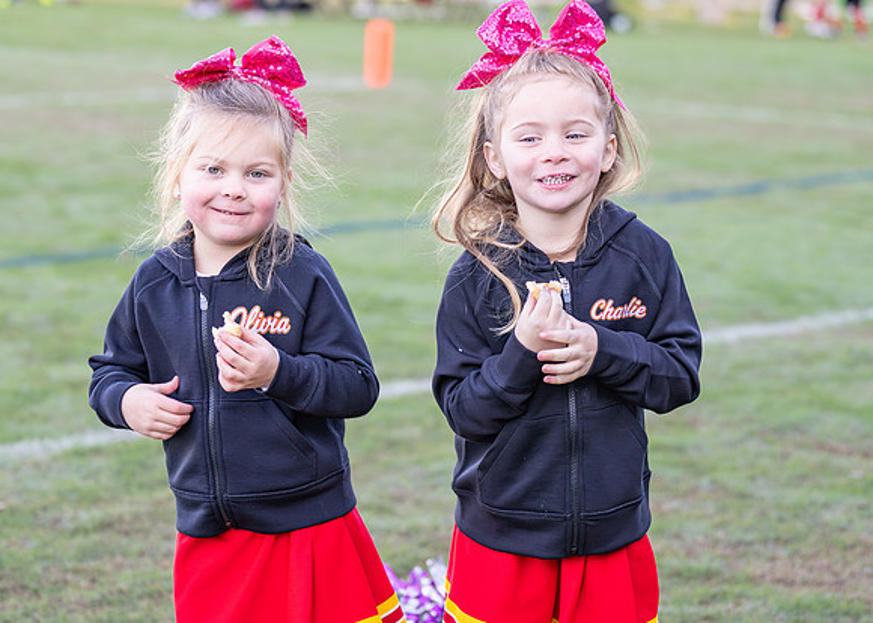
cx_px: 404
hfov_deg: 18.6
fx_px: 2659
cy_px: 297
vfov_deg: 13.4
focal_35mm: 107
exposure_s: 1/800
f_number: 2.8
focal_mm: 70
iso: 500
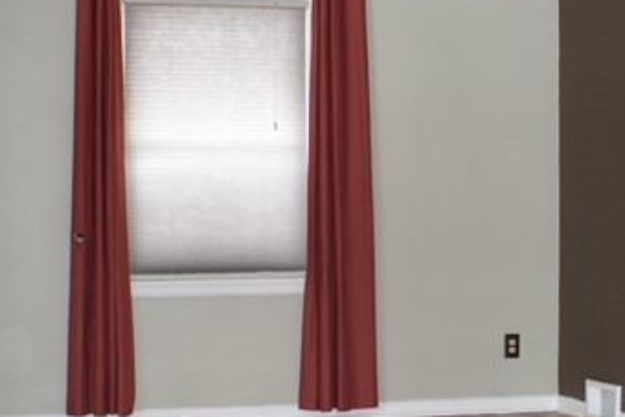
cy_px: 314
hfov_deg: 17.7
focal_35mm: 115
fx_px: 1997
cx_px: 430
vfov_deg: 11.9
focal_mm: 24
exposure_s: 1/60
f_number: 4
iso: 800
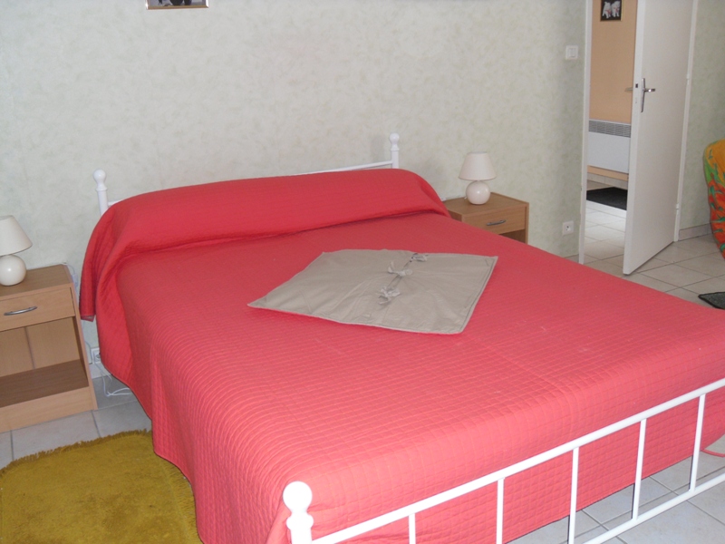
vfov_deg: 41.8
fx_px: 712
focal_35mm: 34
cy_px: 272
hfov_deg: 54.0
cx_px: 362
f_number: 2.8
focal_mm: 6
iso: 200
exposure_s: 1/45
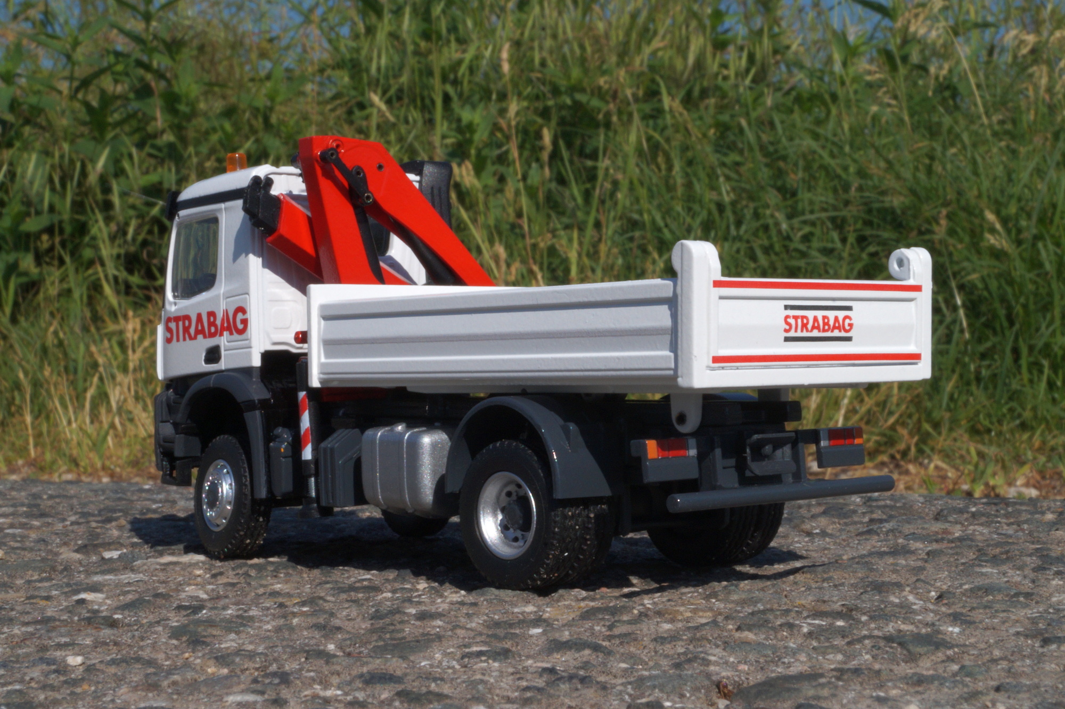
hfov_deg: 29.9
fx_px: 1996
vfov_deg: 20.1
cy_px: 354
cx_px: 532
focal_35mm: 68
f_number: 36
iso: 320
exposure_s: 1/80
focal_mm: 45
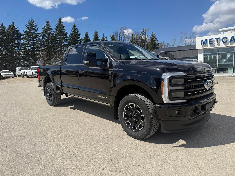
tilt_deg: -7.0
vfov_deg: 56.8
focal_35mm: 24
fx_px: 163
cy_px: 88
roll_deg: +2.3
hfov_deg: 71.6
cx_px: 118
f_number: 1.78
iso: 80
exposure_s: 1/6173
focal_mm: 6.76
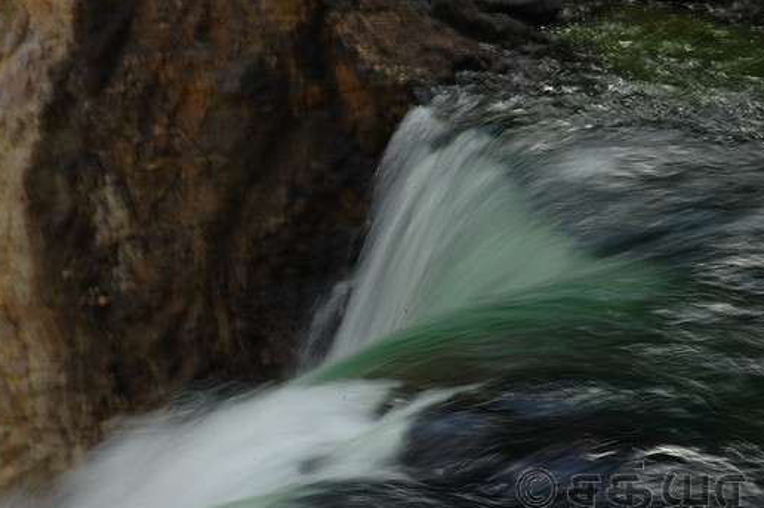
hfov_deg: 17.4
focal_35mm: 118
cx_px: 363
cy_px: 284
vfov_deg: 11.6
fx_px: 2502
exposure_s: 1/6
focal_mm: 70
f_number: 29
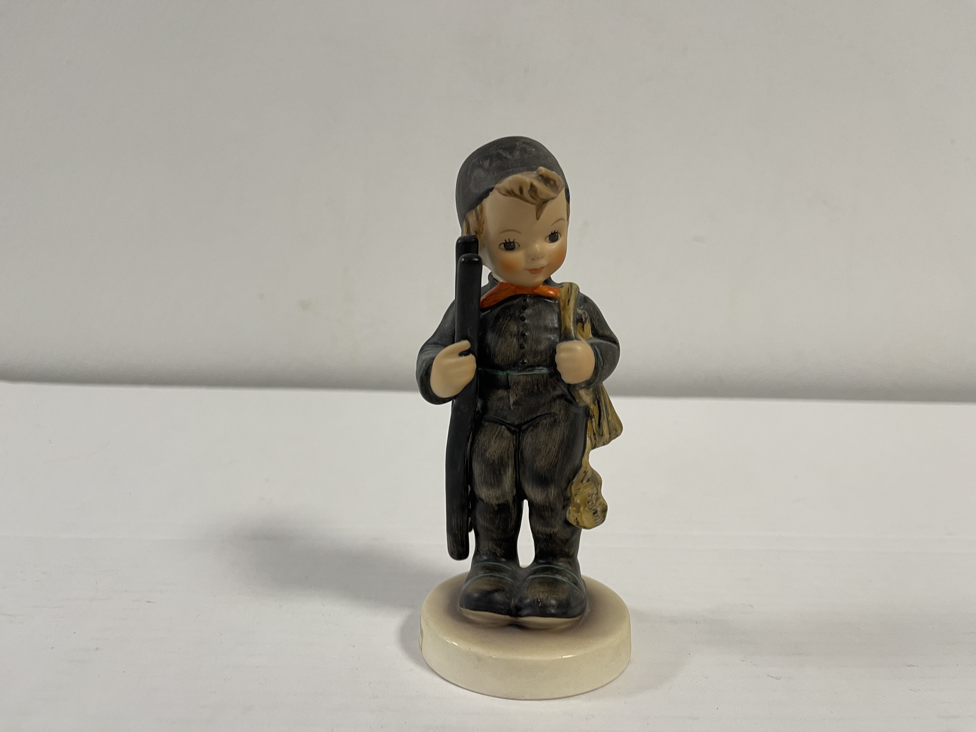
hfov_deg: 69.4
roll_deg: -1.3
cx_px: 488
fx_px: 705
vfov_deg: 54.9
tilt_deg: -7.7
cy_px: 366
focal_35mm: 25
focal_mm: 5.1
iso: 80
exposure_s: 1/50
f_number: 1.6
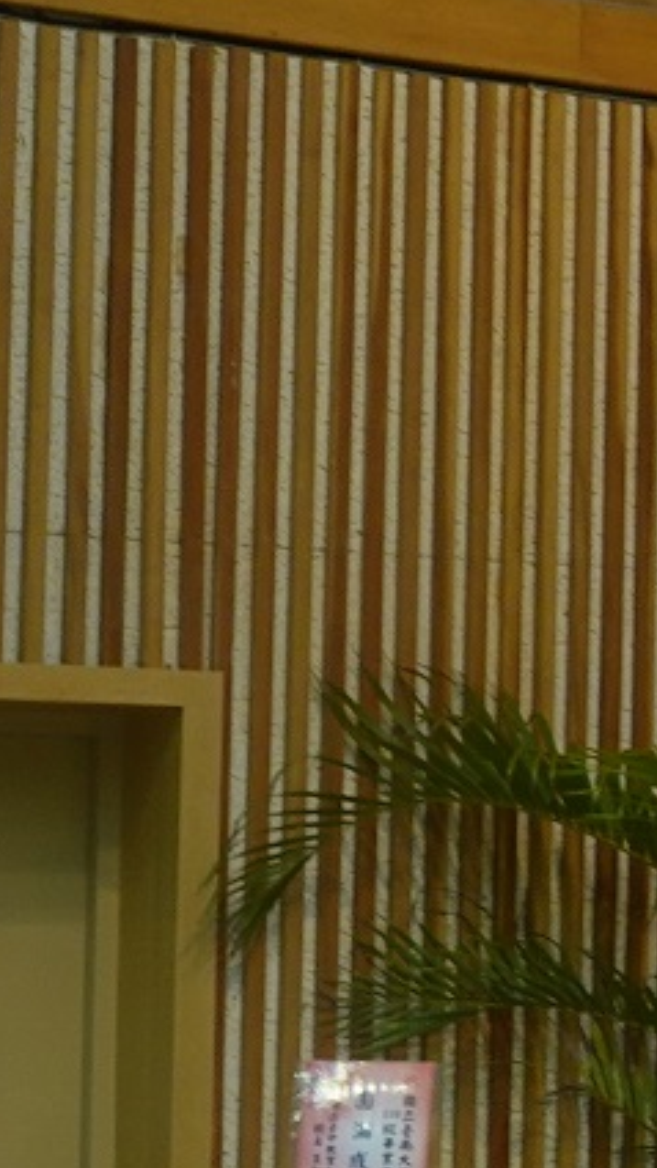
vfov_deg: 15.0
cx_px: 2735
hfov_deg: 6.6
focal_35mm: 143
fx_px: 4430
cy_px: 730
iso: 160
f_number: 3.2
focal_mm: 10.83
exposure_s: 1/30
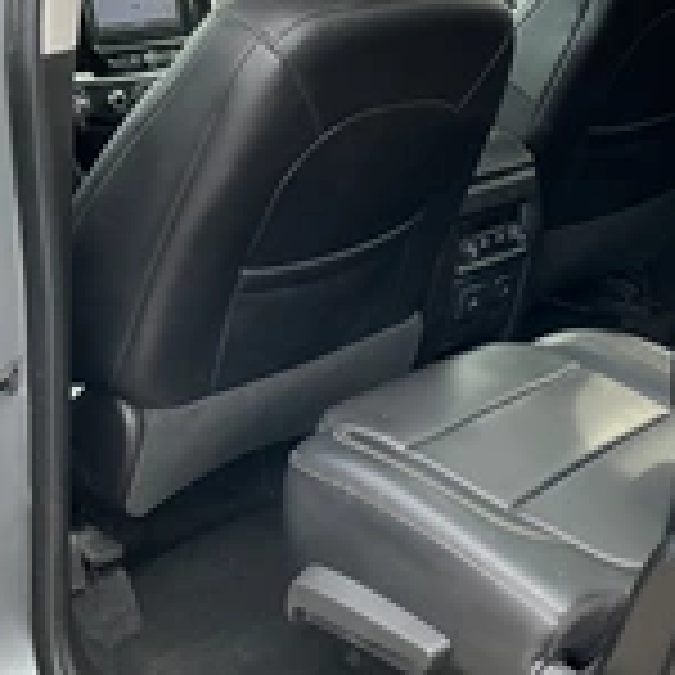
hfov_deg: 26.0
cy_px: 207
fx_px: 1456
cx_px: 428
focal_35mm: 66
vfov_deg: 25.9
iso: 32
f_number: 1.8
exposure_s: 1/122
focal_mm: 3
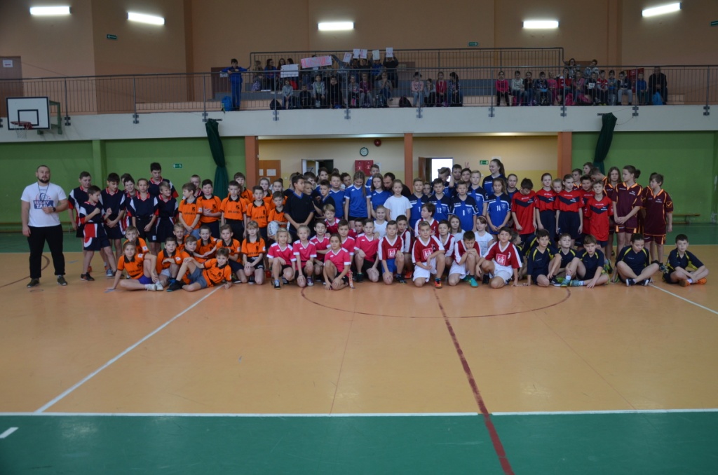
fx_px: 627
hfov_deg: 59.6
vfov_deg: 41.5
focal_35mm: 32
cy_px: 238
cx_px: 359
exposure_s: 1/80
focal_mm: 21
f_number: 4
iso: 400
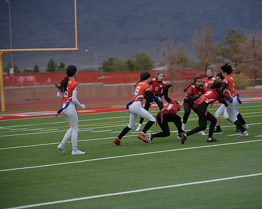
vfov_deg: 12.3
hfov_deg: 15.4
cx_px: 152
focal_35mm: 125
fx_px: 969
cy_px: 105
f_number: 2.8
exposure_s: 1/200
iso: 100
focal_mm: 110
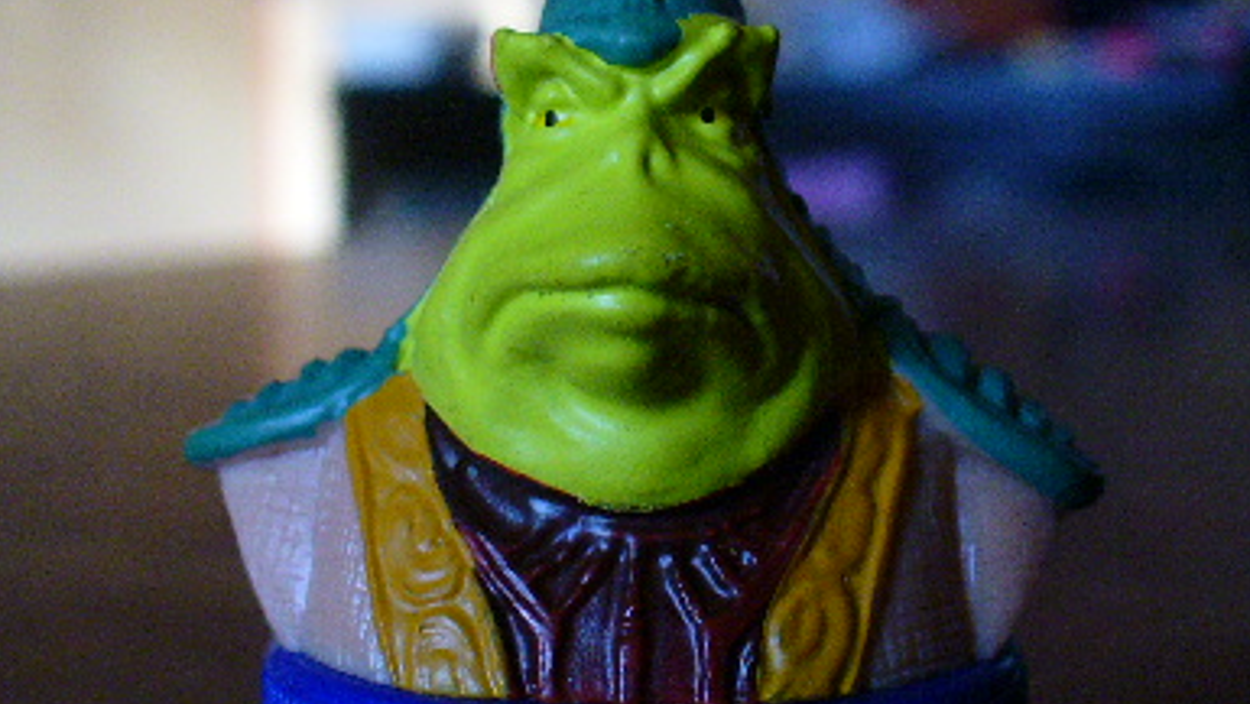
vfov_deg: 18.0
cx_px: 620
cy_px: 370
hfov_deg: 31.4
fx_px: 2222
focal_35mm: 67
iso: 150
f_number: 2.8
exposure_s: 1/50
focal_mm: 6.1
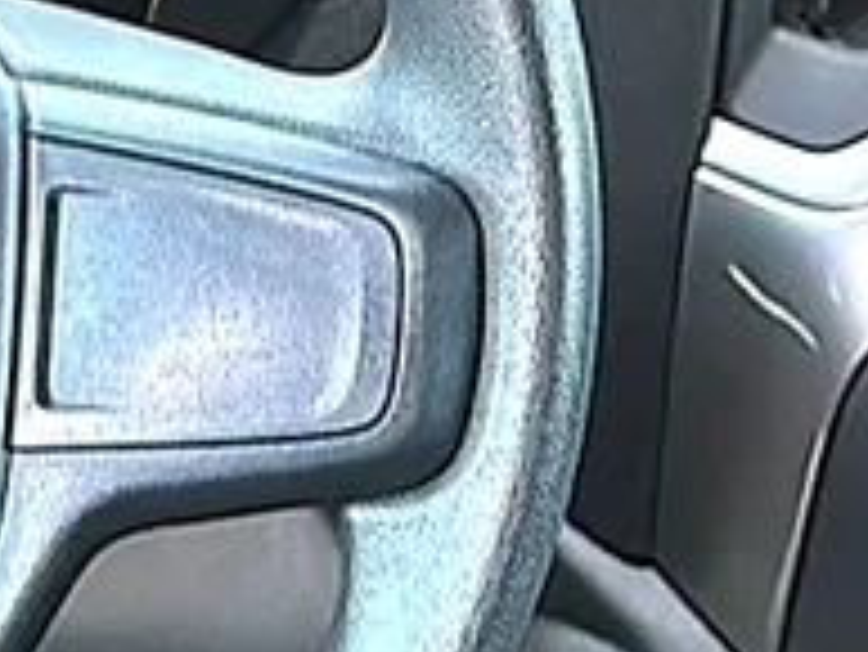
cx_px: -432
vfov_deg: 9.5
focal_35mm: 156
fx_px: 3914
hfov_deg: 12.1
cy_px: 259
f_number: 1.78
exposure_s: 1/40
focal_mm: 6.86
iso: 125
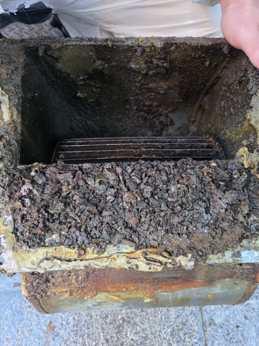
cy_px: 173
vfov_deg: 73.9
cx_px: 130
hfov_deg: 58.9
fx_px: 229
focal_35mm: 23
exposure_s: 1/100
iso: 400
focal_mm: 6.3
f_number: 1.7
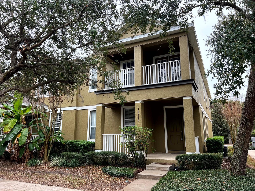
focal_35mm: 26
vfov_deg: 53.1
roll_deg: +0.1
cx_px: 128
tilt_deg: +11.4
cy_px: 96
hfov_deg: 67.3
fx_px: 192
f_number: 1.5
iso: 50
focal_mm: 5.7
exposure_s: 1/307
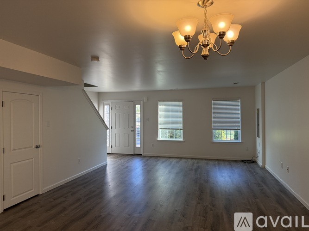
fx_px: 214
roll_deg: +0.5
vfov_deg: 56.8
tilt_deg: -0.7
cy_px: 116
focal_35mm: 24
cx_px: 154
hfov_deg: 71.6
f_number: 1.78
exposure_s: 1/237
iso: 200
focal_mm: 6.76
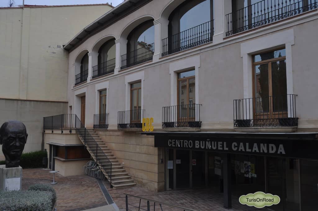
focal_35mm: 33
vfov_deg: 39.9
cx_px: 159
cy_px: 106
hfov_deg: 57.3
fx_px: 291
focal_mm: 22
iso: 200
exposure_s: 1/160
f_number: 6.3
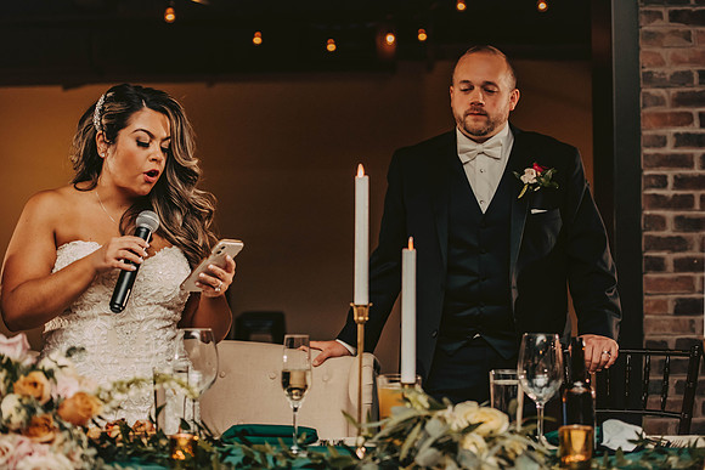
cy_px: 235
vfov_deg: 19.5
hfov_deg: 28.8
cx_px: 352
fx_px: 1371
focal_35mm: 70
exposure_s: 1/200
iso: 1600
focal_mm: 70
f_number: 3.2
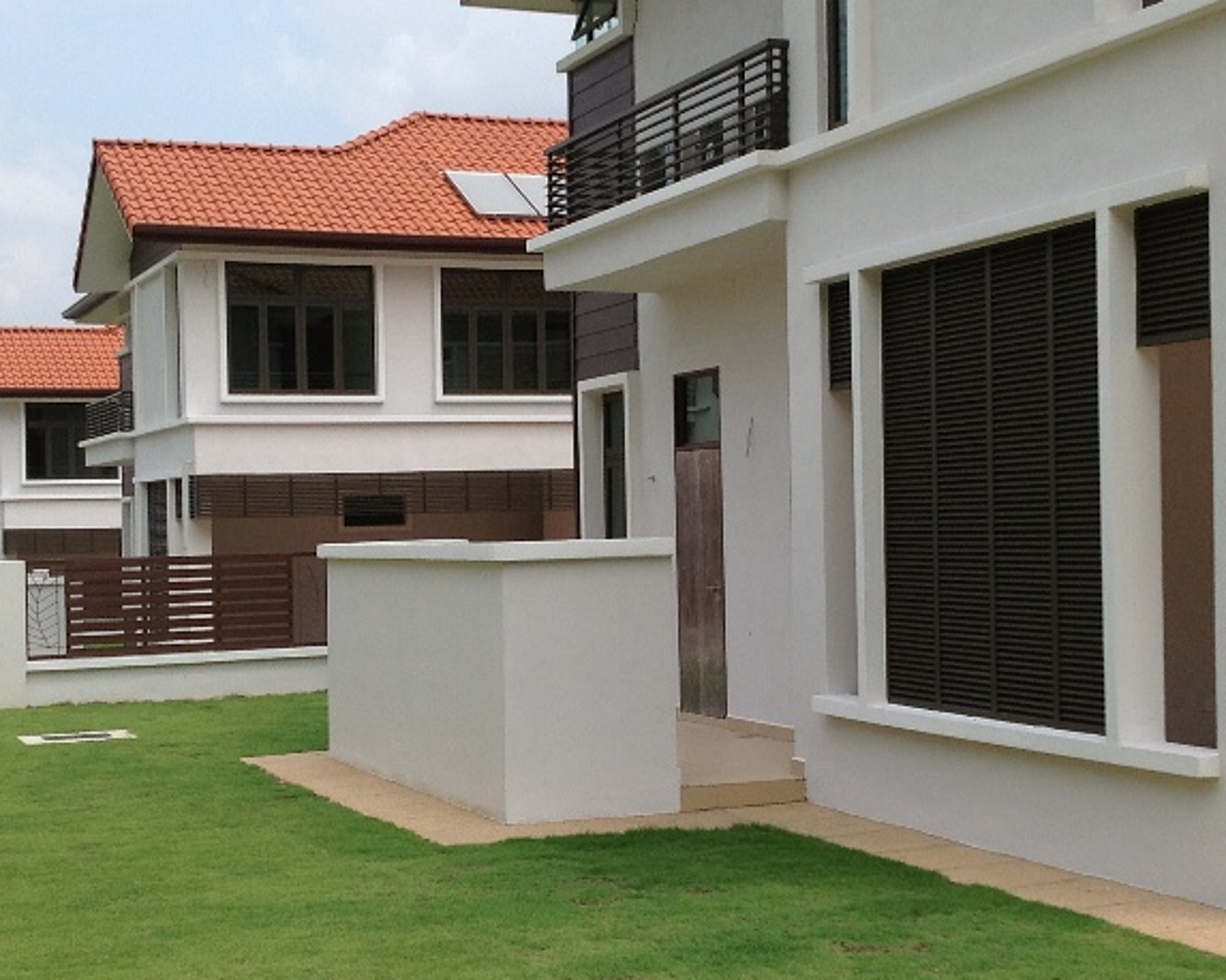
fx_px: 2213
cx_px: 595
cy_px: 495
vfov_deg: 25.0
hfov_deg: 31.0
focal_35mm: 61
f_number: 2.4
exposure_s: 1/1779
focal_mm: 4.28
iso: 80
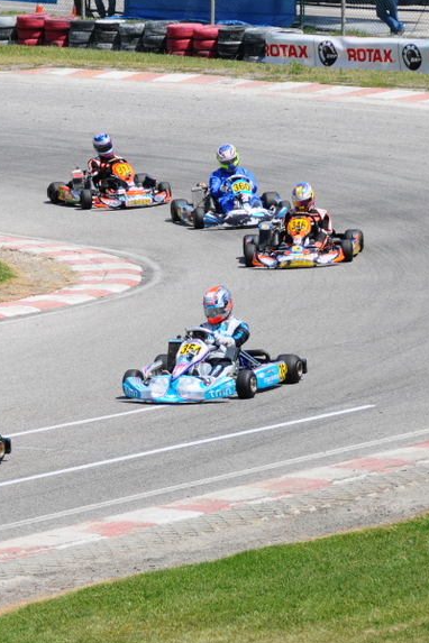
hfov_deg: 4.9
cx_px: 92
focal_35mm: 281
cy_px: 348
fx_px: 5021
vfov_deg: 7.3
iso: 400
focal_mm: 105
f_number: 5.3
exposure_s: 1/2500
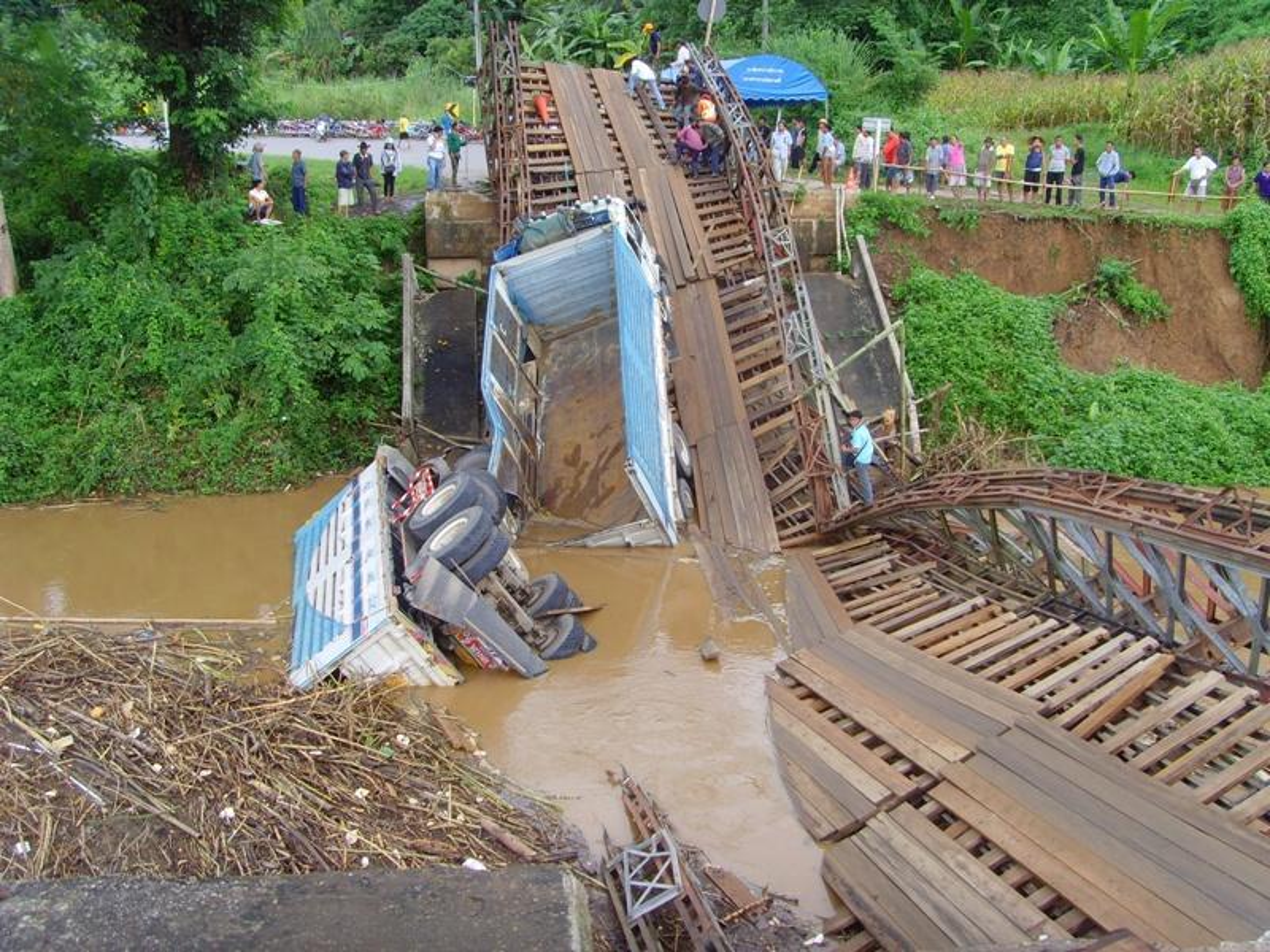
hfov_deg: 47.9
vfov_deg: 36.8
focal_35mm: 39
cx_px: 635
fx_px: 1431
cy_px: 476
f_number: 3.5
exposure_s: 1/180
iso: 80
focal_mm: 6.6
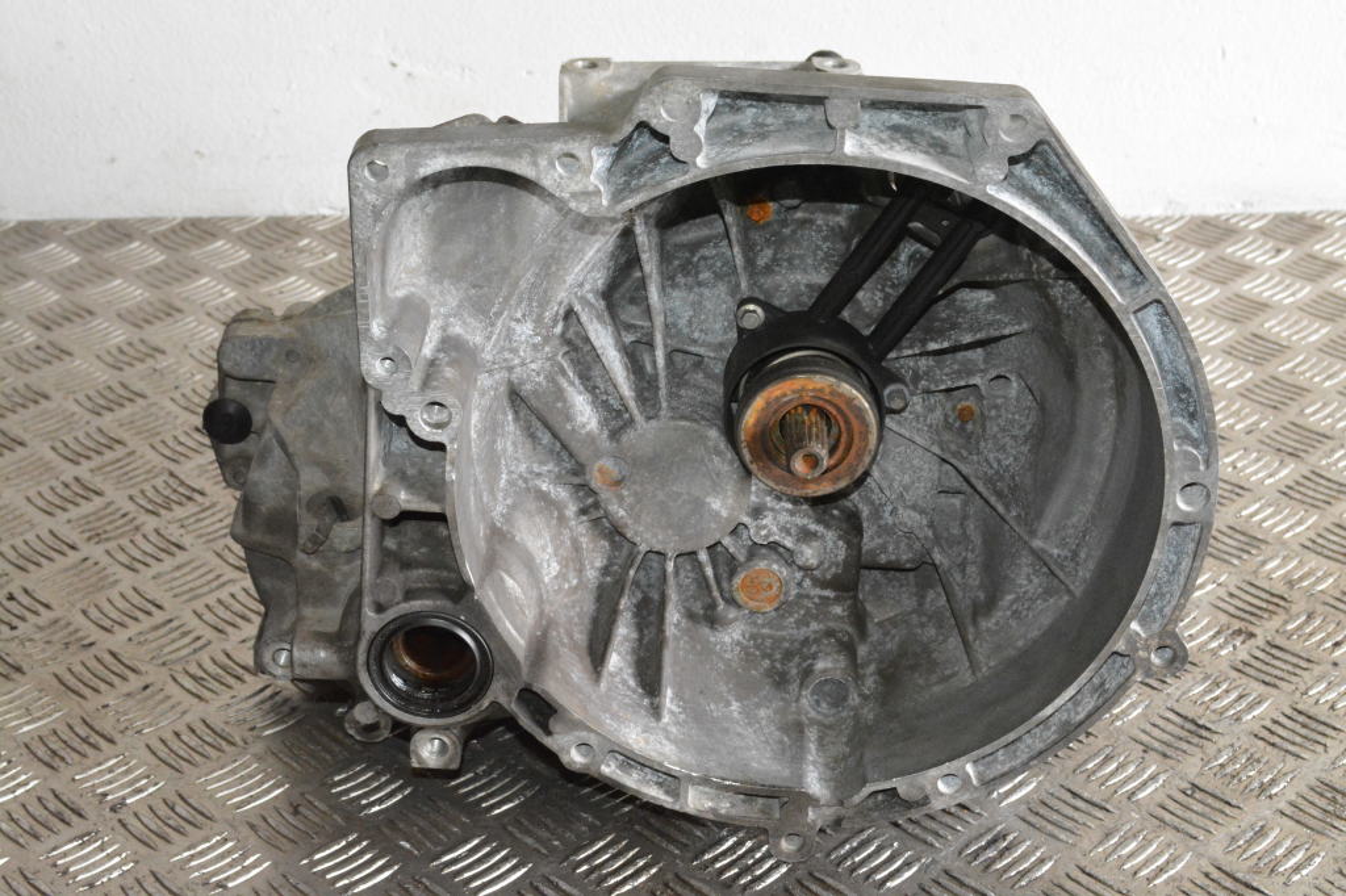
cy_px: 448
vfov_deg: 22.6
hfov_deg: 33.4
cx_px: 673
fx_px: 2242
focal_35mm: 60
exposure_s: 1/125
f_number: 8
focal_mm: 40
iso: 6400
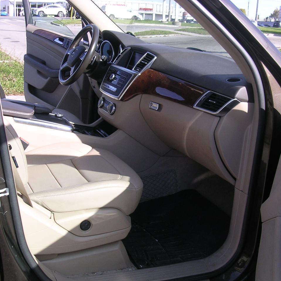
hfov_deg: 37.5
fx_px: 413
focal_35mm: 45
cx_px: 131
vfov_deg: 37.6
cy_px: 140
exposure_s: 1/425
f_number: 2.8
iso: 100
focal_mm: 5.8
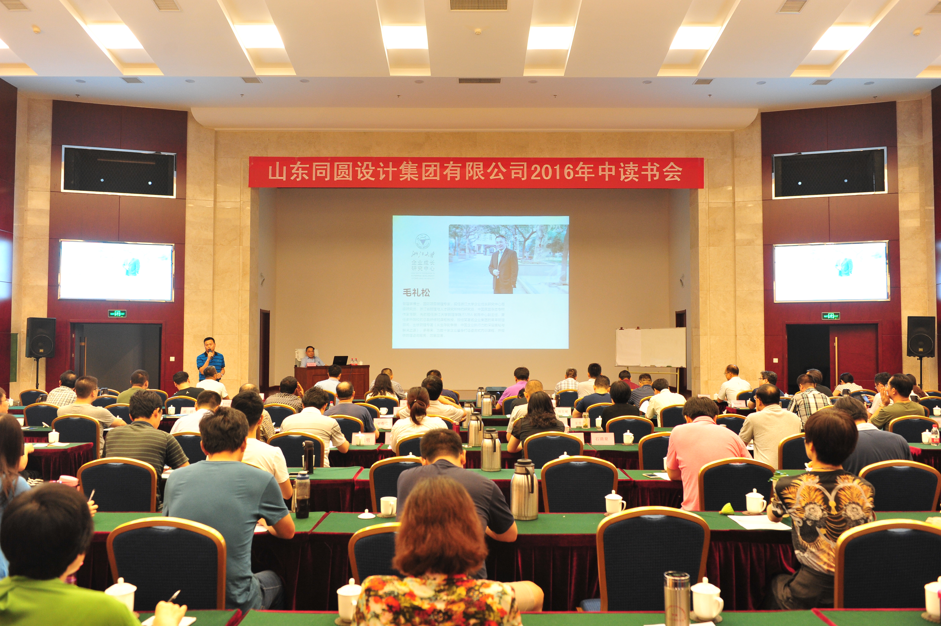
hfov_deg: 60.3
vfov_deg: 42.3
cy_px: 313
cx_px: 470
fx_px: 810
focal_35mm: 31
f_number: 5
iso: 1600
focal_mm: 31
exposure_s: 1/50
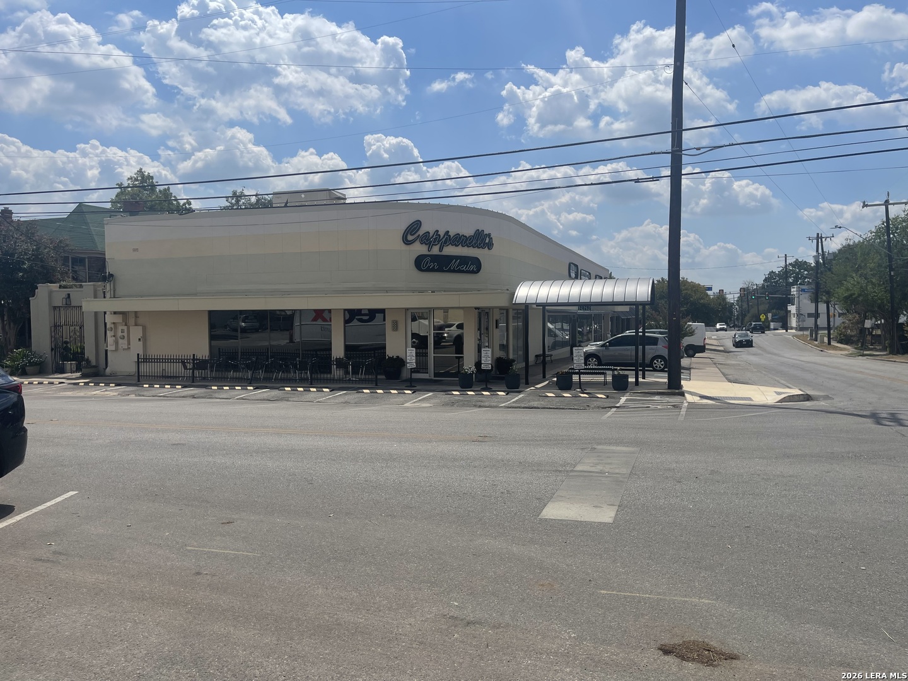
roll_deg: +1.5
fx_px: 682
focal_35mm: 26
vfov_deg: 53.1
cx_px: 454
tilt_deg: -3.1
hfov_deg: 67.3
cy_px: 340
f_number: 1.6
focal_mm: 5.1
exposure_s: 1/9174
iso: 32
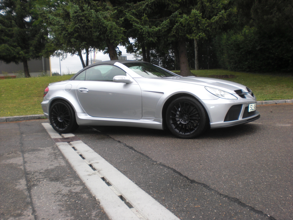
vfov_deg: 37.7
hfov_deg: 49.0
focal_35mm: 38
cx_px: 146
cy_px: 110
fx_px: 322
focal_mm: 6.3
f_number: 3.1
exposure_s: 1/125
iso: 64
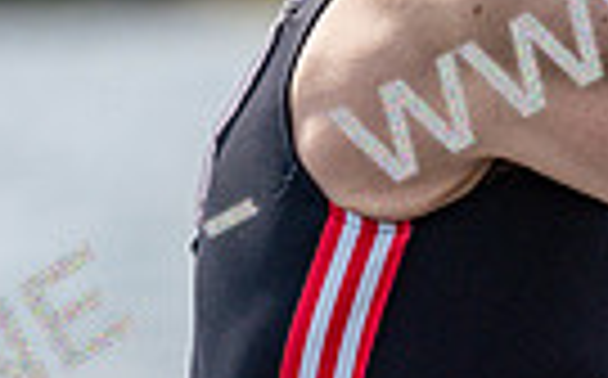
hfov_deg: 1.1
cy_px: 196
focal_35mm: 1917
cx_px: 887
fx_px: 31725
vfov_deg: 0.7
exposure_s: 1/1600
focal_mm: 437
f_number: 6.3
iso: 250
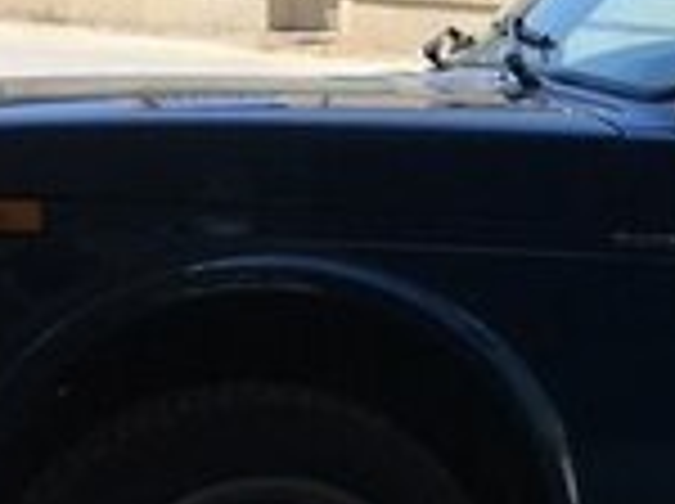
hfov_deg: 14.0
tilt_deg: -12.2
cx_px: 1148
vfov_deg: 11.3
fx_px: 2492
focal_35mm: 128
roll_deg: -4.1
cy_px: 646
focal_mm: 4.15
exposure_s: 1/601
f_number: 2.2
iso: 25
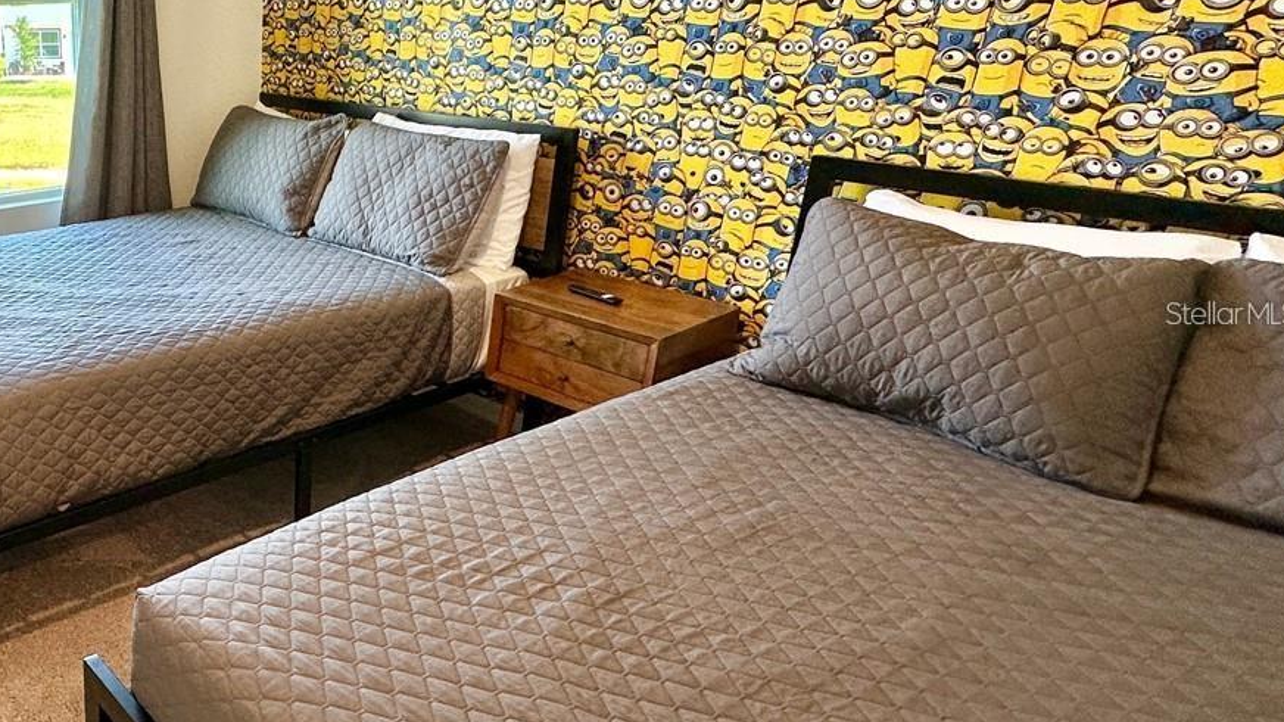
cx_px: 127
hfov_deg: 58.1
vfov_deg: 41.4
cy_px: 312
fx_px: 953
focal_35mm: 28
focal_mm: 2.22
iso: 100
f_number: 2.2
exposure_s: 1/120
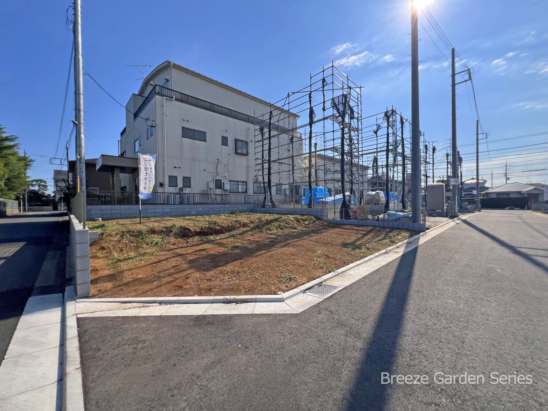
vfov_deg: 89.9
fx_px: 206
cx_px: 274
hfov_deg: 106.2
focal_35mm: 13
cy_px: 206
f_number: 1.8
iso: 32
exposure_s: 1/2320
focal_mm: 1.57
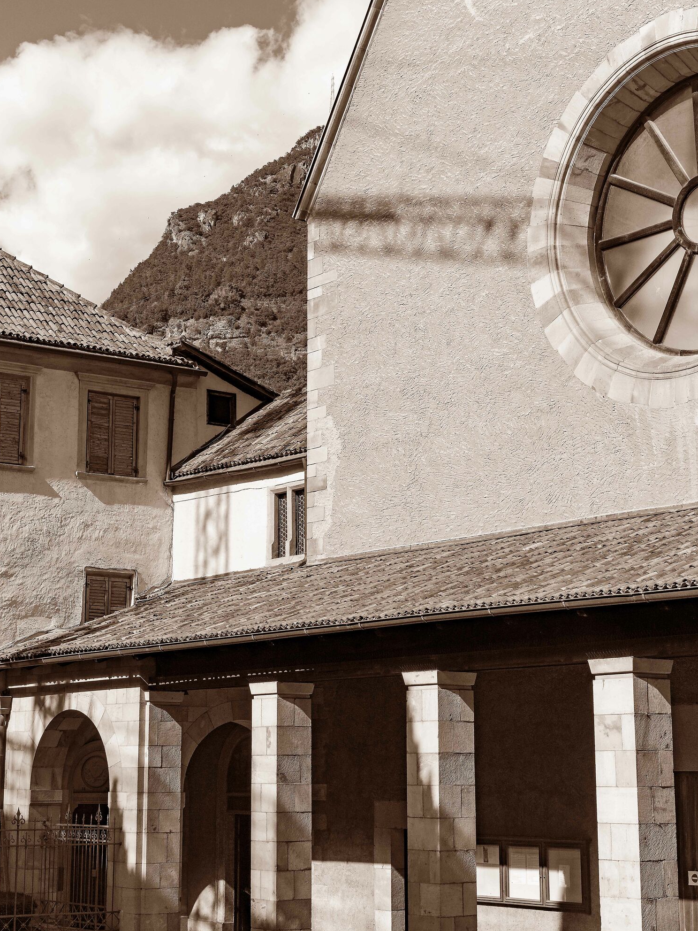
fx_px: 1720
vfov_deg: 30.2
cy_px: 379
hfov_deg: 22.9
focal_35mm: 64
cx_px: 325
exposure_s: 1/1000
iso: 400
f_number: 9
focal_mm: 55
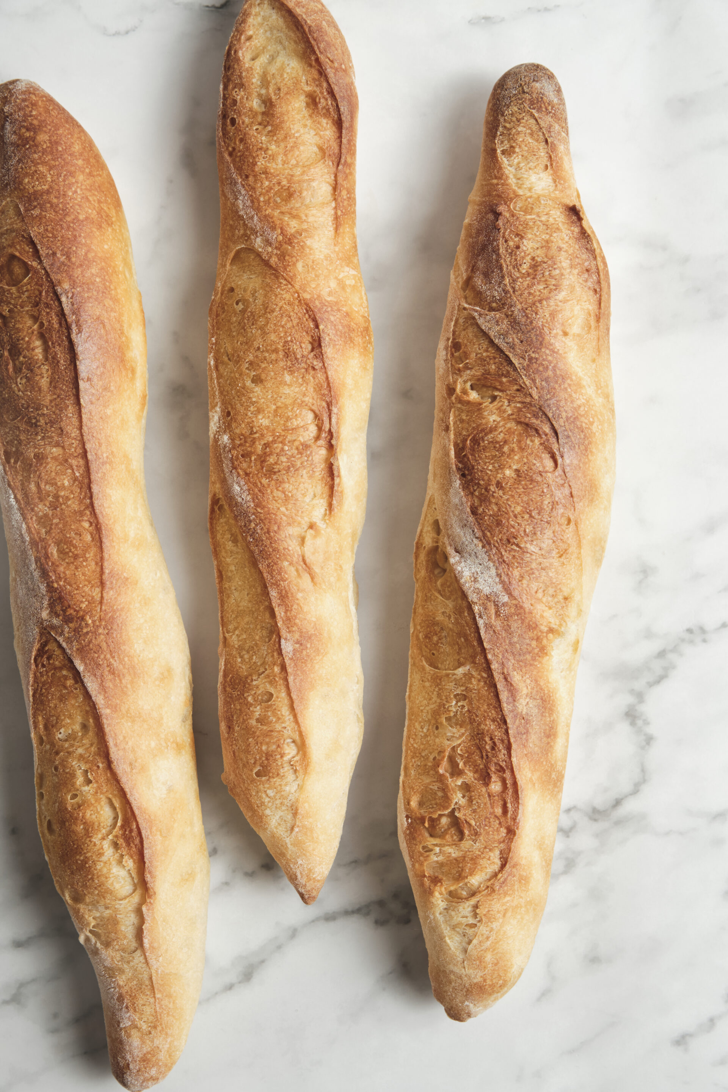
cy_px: 546
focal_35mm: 78
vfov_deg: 26.0
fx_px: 2366
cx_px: 364
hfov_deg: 17.5
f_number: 8
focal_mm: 51.8
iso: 160
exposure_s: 1/250
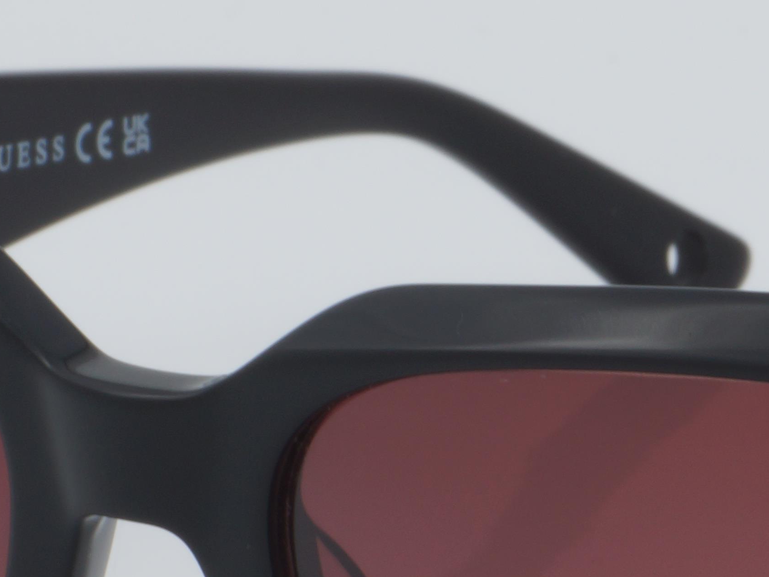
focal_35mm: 256
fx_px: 5688
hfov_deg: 7.7
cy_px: 546
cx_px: 711
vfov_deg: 5.8
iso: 100
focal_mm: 50
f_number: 32
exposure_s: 1/4
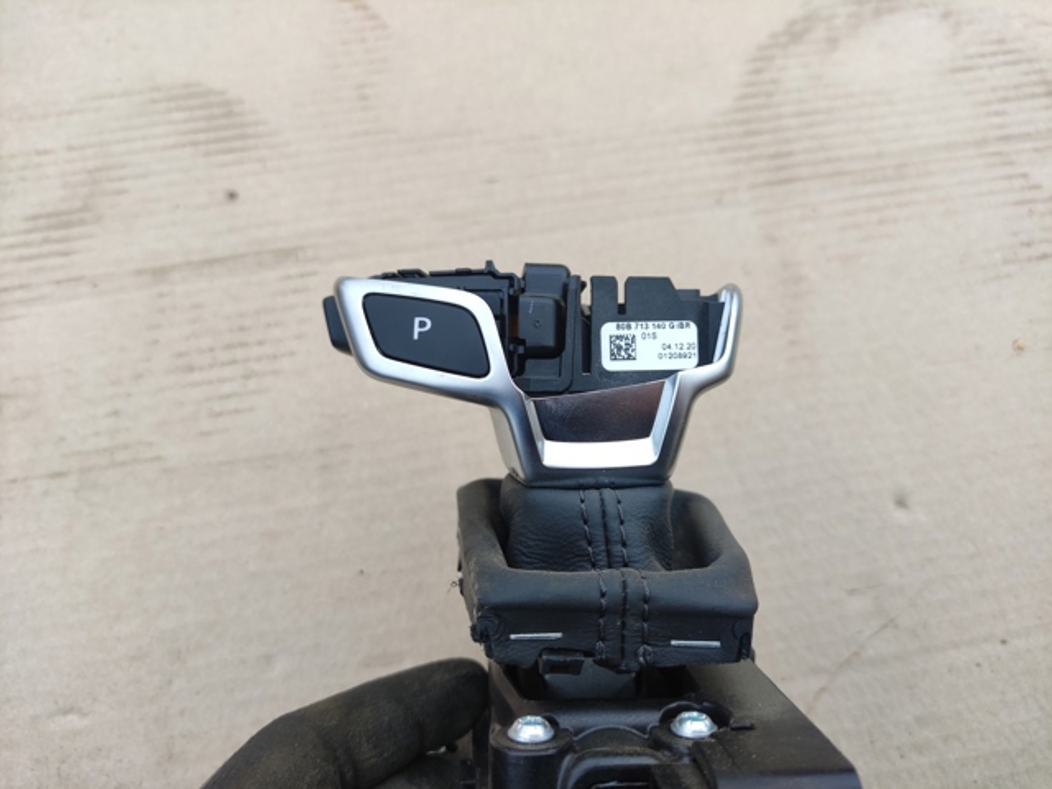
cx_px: 526
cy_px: 394
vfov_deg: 54.9
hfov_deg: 69.4
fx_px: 760
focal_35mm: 25
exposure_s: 1/120
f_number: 1.89
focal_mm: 5.43
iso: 85
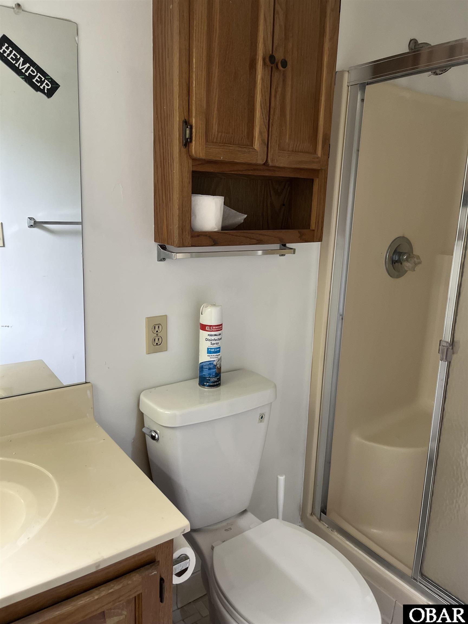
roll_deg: -0.5
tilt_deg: -12.9
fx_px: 469
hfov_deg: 53.1
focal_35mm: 26
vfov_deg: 67.3
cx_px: 234
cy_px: 312
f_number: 1.6
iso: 125
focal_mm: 5.1
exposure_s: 1/102
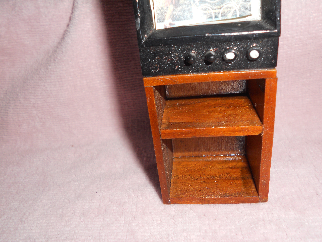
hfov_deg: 56.8
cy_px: 121
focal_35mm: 32
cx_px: 161
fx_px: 298
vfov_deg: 44.2
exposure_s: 1/25
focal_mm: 5.8
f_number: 8.8
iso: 80
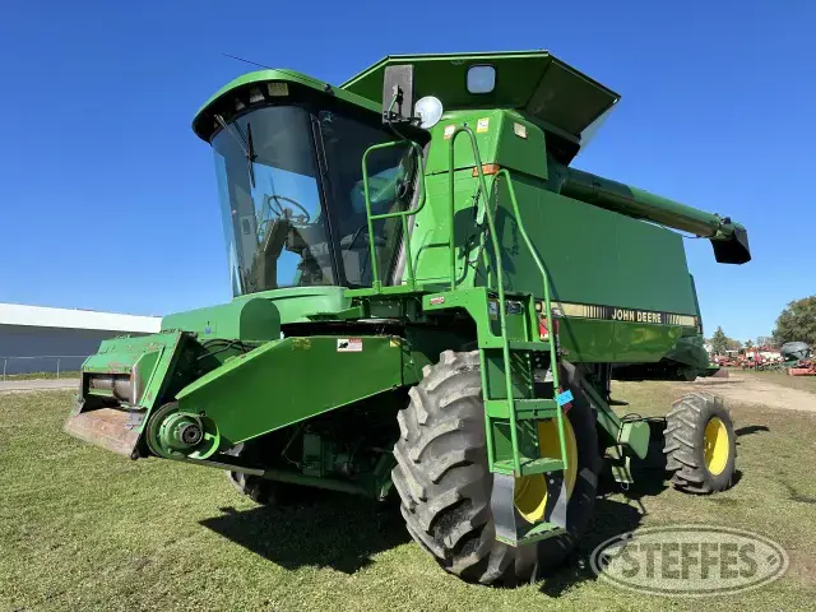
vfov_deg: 56.8
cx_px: 408
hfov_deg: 71.6
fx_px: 566
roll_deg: +0.3
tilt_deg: +5.3
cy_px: 306
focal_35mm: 24
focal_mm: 6.86
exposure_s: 1/2967
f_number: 1.78
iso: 80
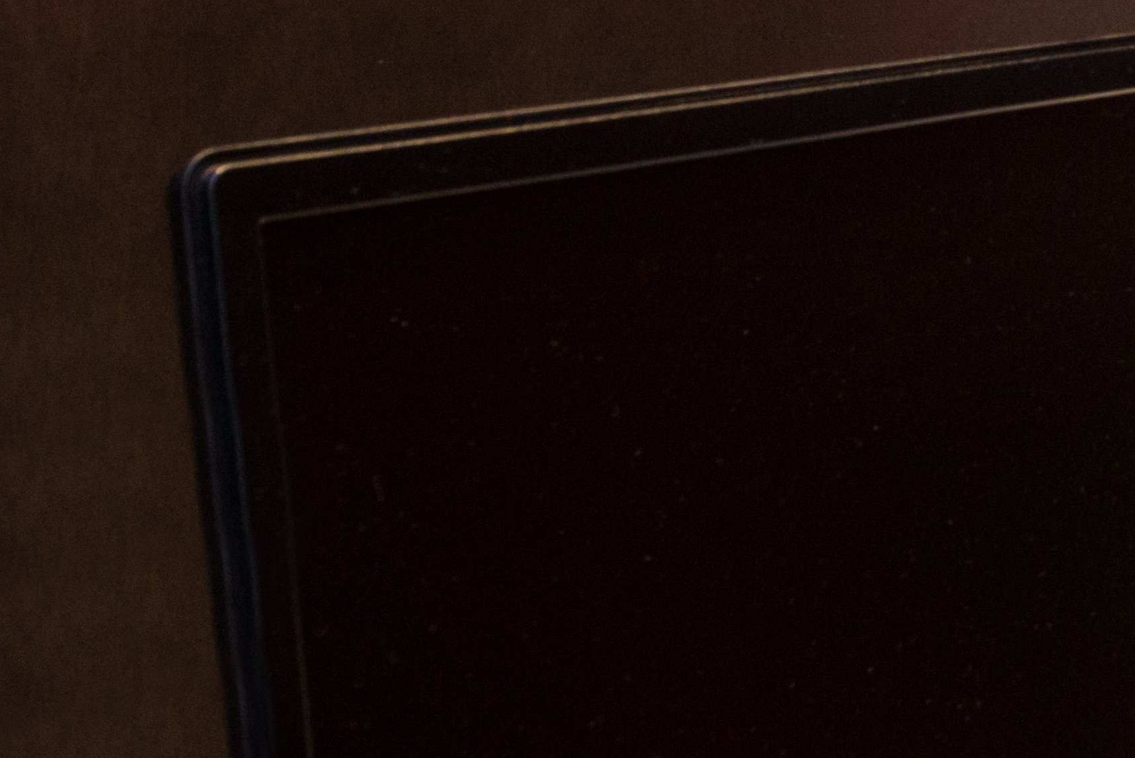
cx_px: 2189
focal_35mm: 104
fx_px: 3280
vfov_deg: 13.0
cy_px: 810
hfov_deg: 15.9
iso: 640
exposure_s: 1/10
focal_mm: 24
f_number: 11
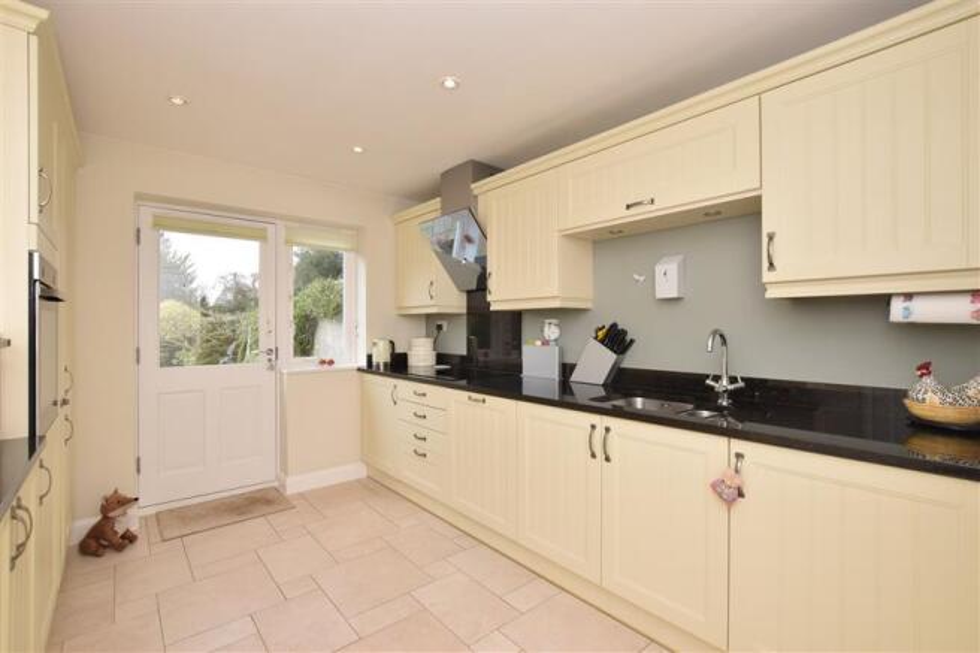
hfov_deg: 100.4
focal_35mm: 15
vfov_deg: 77.3
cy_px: 326
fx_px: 408
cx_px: 490
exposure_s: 1/160
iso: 500
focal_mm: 10
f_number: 9
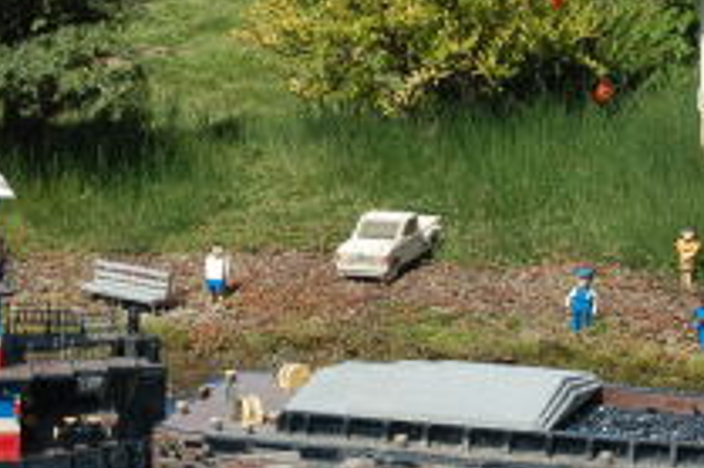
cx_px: 512
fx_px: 4318
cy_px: 162
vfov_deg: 6.2
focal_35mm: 221
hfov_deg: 9.3
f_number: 7.1
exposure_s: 1/200
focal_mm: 48
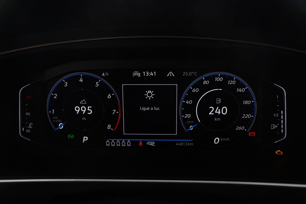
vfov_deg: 38.4
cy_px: 102
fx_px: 293
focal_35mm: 34
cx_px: 153
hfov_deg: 55.1
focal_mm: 23
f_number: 4
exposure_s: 1/80
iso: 200
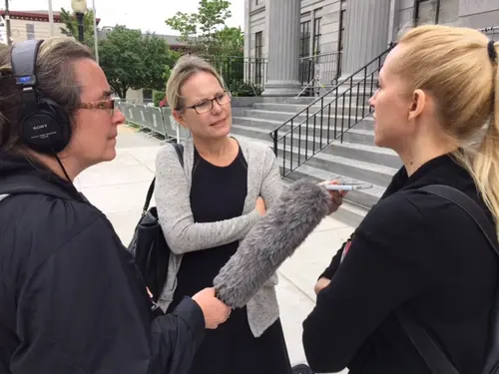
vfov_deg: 48.2
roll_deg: -0.6
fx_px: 418
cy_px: 187
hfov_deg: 61.7
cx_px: 250
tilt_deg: -13.7
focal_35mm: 29
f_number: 2.2
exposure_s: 1/120
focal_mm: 4.15
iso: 32
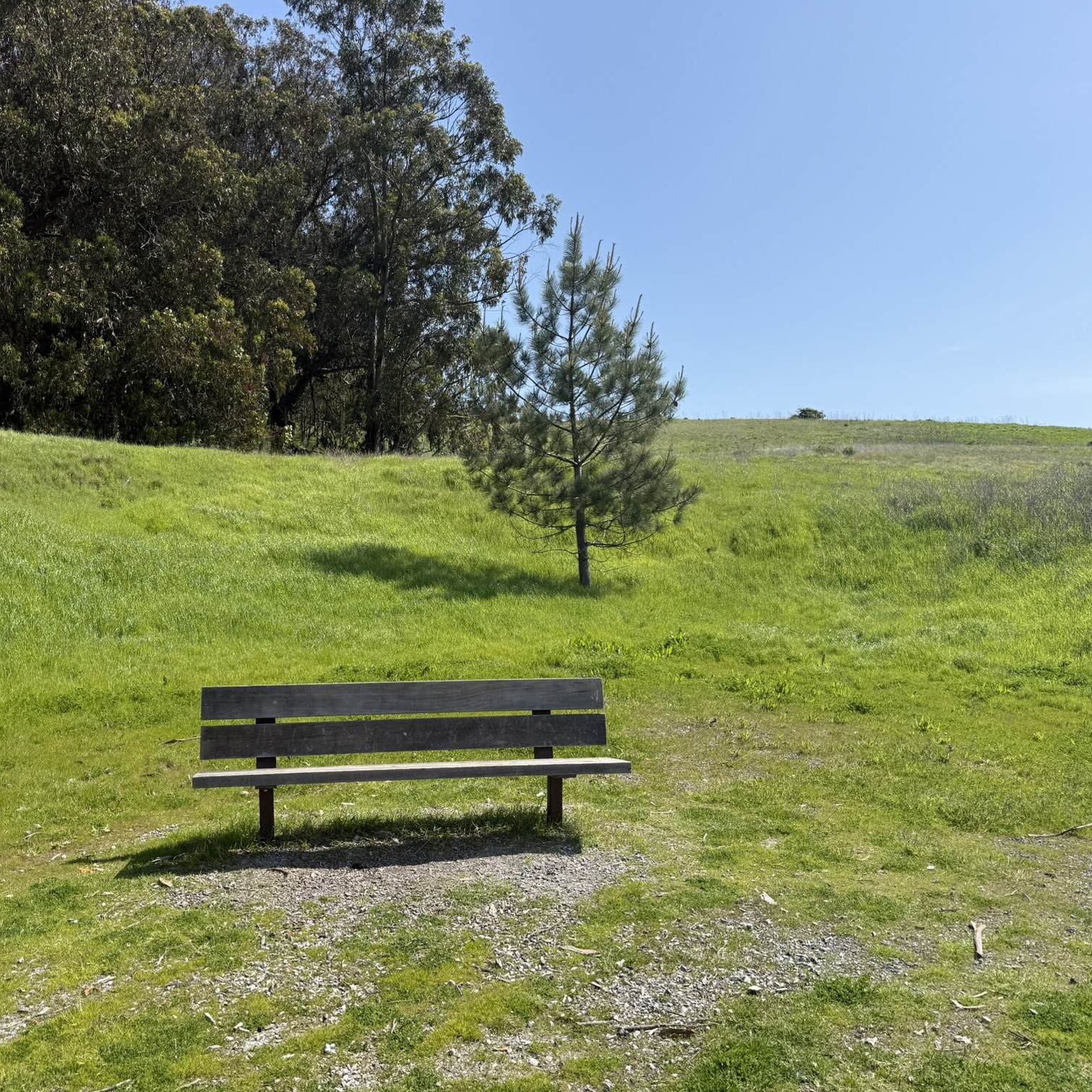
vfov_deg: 55.6
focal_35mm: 29
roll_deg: +1.2
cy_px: 543
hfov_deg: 55.2
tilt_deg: +2.0
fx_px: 1035
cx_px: 440
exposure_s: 1/4167
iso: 80
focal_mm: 6.76
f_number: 1.78
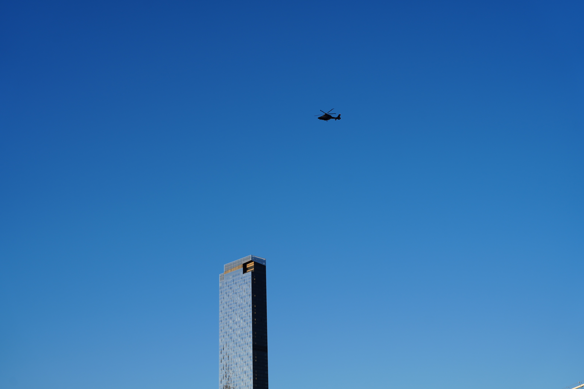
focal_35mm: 50
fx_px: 811
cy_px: 194
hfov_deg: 39.6
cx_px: 292
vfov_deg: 27.0
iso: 100
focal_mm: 50
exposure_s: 1/500
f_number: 5
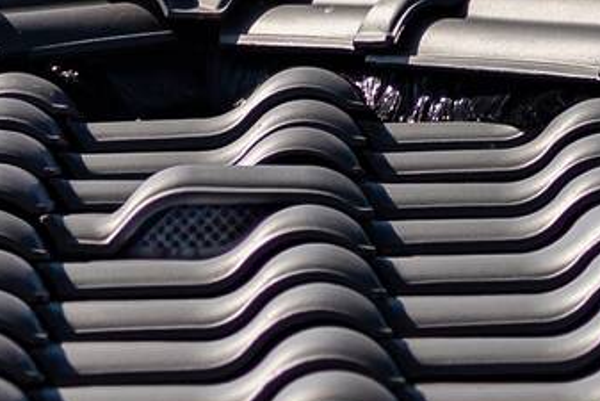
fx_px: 12588
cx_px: 153
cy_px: 259
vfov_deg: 1.8
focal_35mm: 755
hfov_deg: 2.7
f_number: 5.6
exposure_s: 1/500
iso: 200
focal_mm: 100
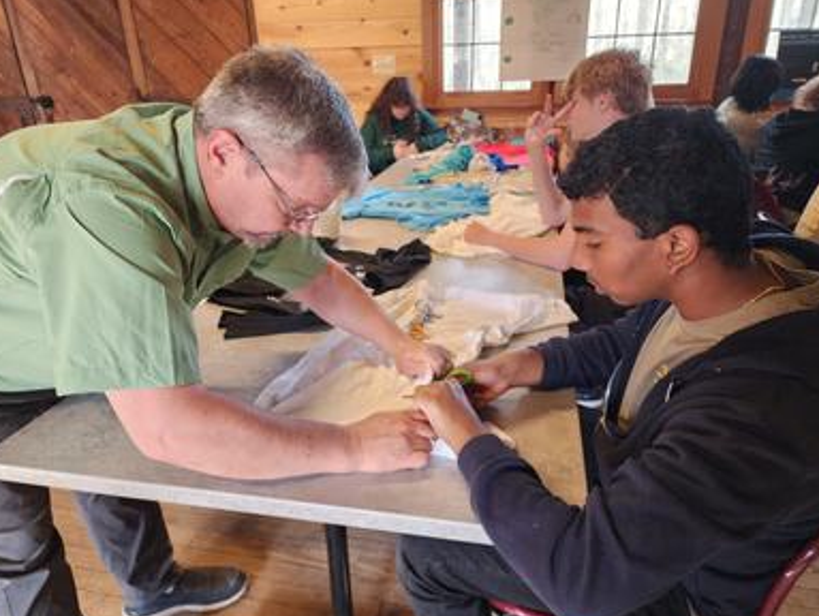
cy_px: 312
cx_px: 413
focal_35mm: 24
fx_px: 568
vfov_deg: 56.9
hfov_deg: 71.5
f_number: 1.8
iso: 1000
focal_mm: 6.4
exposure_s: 1/120
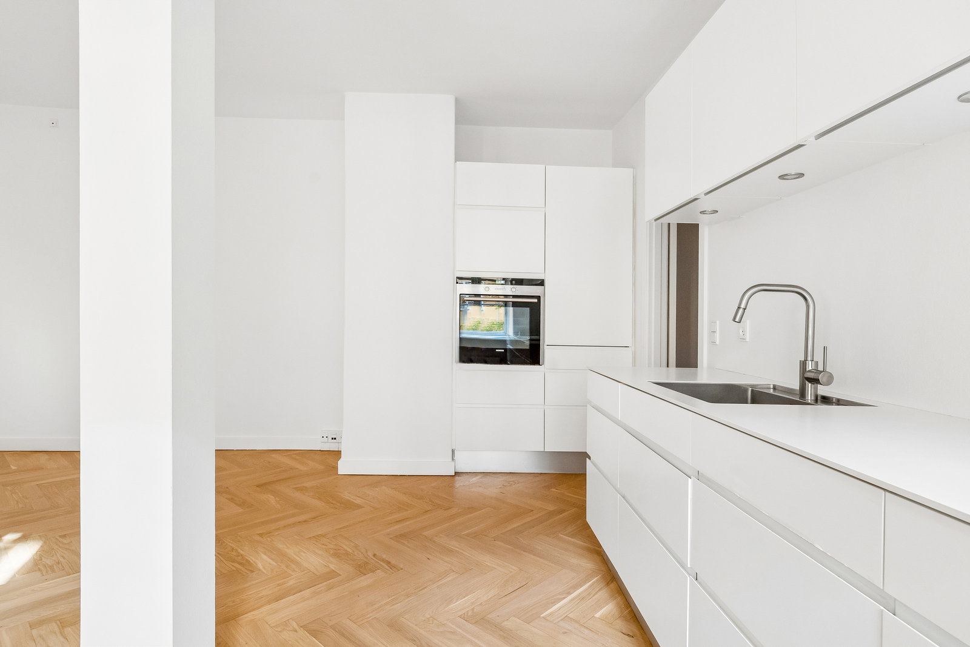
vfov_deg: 67.4
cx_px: 485
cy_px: 324
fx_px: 485
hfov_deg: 90.0
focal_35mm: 18
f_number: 10
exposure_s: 1/2
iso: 200
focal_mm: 12
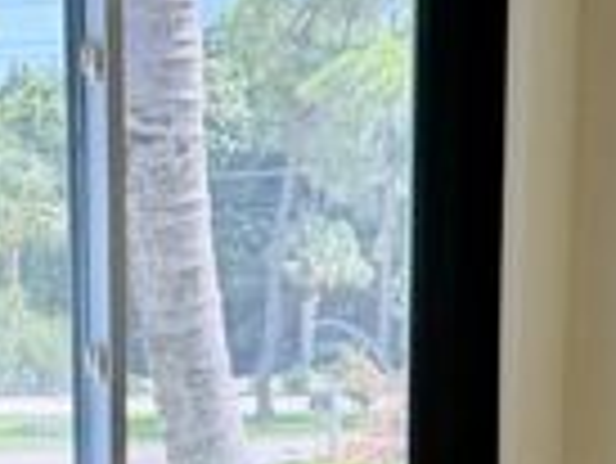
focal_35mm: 112
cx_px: 166
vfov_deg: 12.6
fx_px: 1995
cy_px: 698
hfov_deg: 17.5
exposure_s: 1/217
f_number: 1.78
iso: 80
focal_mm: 6.76
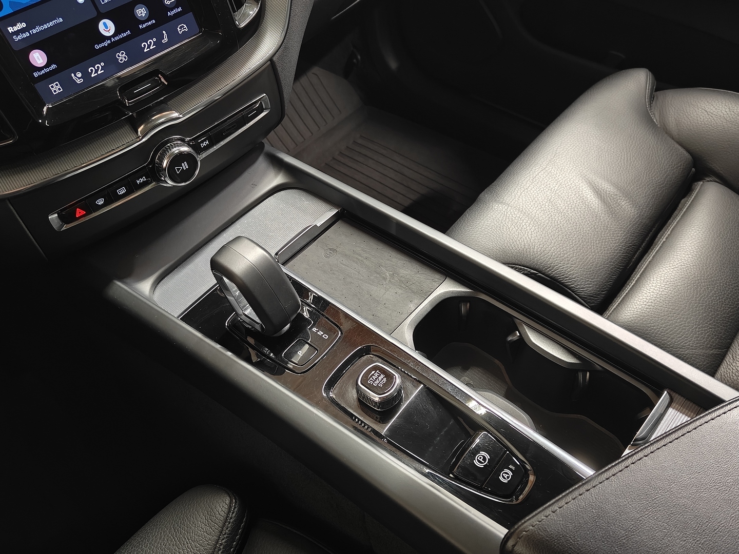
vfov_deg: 48.2
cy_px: 277
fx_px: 619
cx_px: 370
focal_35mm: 29
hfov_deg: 61.7
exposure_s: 1/33
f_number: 1.8
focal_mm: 5.59
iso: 1600
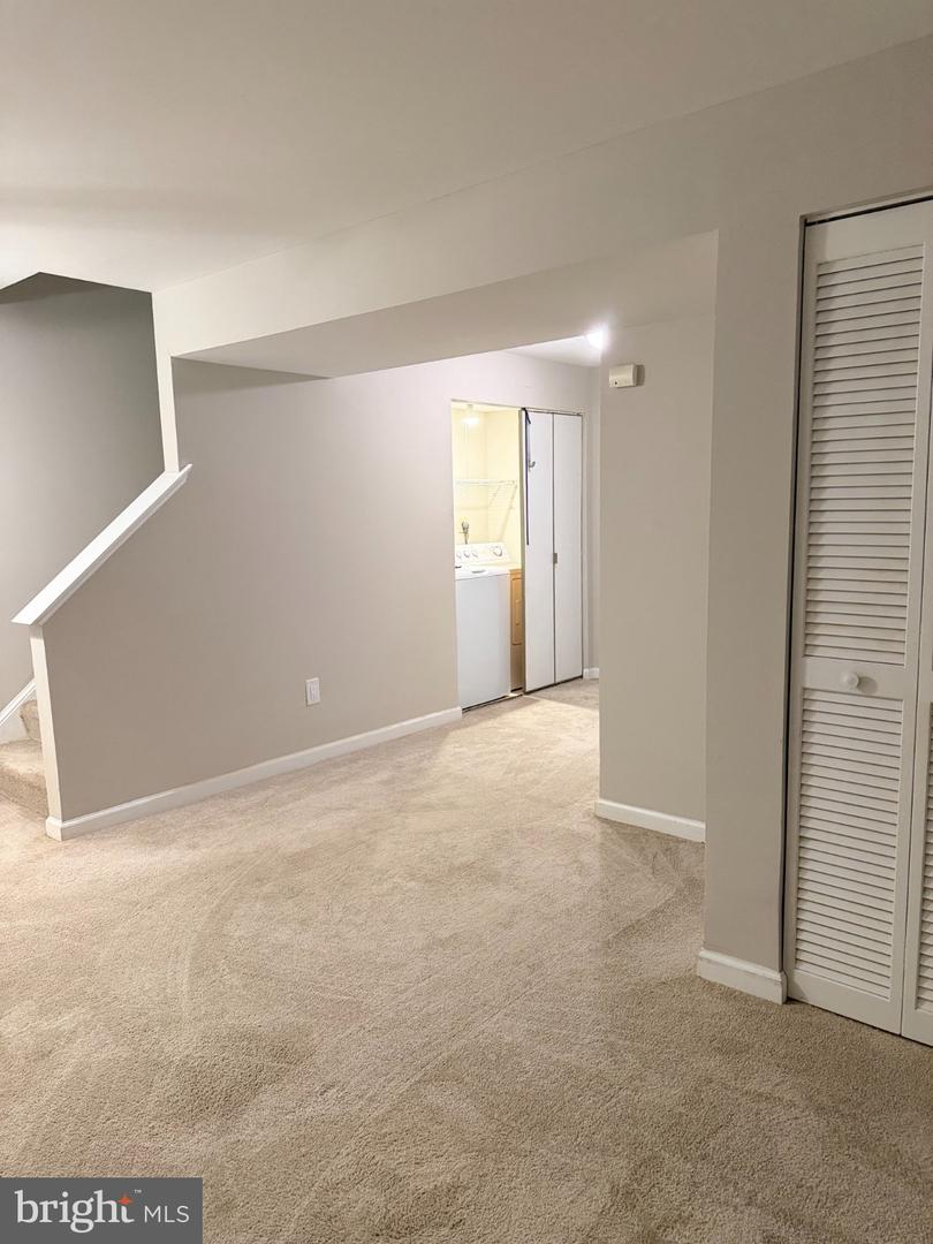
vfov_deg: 71.6
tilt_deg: -7.5
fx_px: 862
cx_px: 466
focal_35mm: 24
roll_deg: +1.3
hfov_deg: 56.8
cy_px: 622
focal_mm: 6.76
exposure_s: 1/60
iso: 500
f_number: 1.78
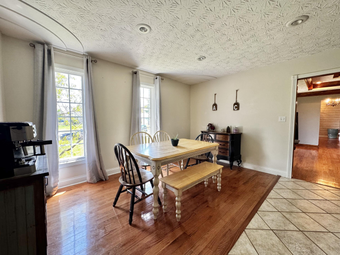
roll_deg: -0.3
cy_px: 128
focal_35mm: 14
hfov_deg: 102.1
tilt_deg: -3.7
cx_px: 170
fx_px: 137
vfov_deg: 85.7
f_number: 2.2
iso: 250
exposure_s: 1/120
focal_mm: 2.22
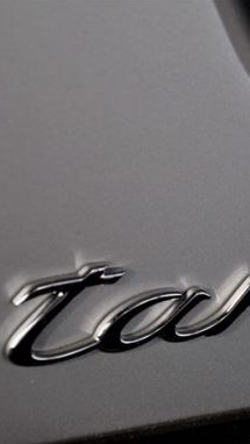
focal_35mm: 253
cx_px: 258
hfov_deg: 4.8
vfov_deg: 8.5
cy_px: 224
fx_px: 2978
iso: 200
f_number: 6.3
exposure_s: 1/160
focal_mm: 105
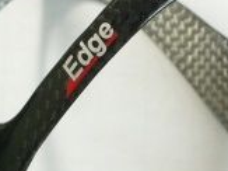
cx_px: 150
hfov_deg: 13.2
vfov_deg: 9.7
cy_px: -56
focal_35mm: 149
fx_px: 981
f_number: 2.8
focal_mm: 7.9
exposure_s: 1/125
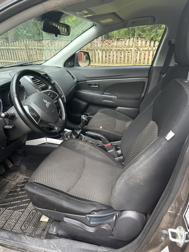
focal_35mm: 24
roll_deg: -0.4
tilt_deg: -24.9
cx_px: 94
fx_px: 175
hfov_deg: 56.8
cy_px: 126
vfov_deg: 71.6
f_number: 1.78
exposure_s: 1/121
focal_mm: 6.86
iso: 125
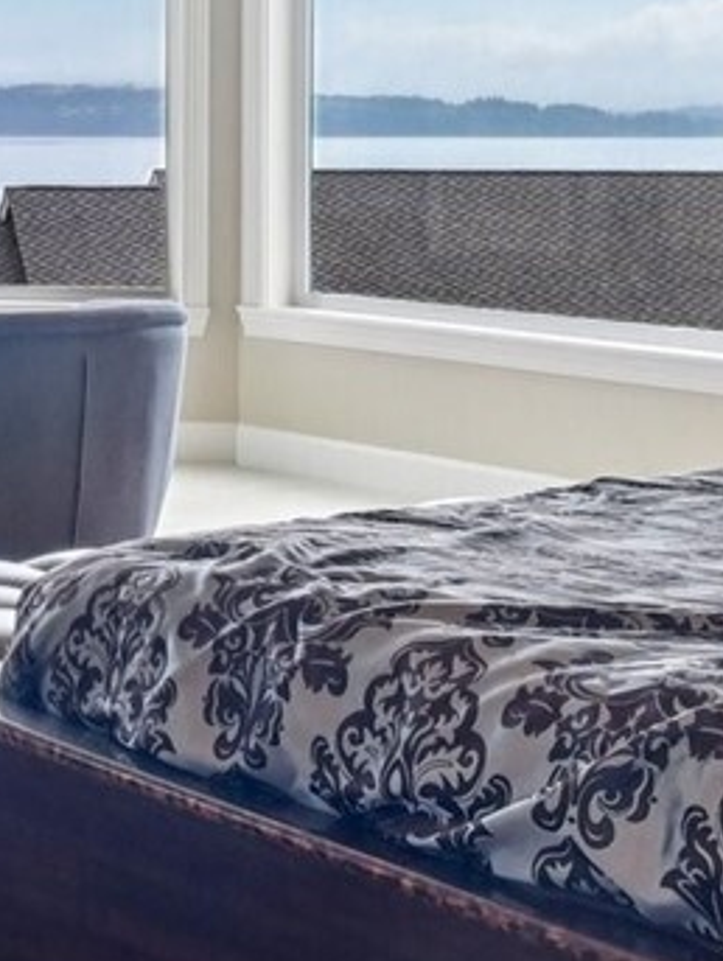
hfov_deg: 17.6
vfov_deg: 25.2
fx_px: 2113
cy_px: 184
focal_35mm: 76
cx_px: -326
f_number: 8
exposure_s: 1/125
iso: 1600
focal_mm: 16
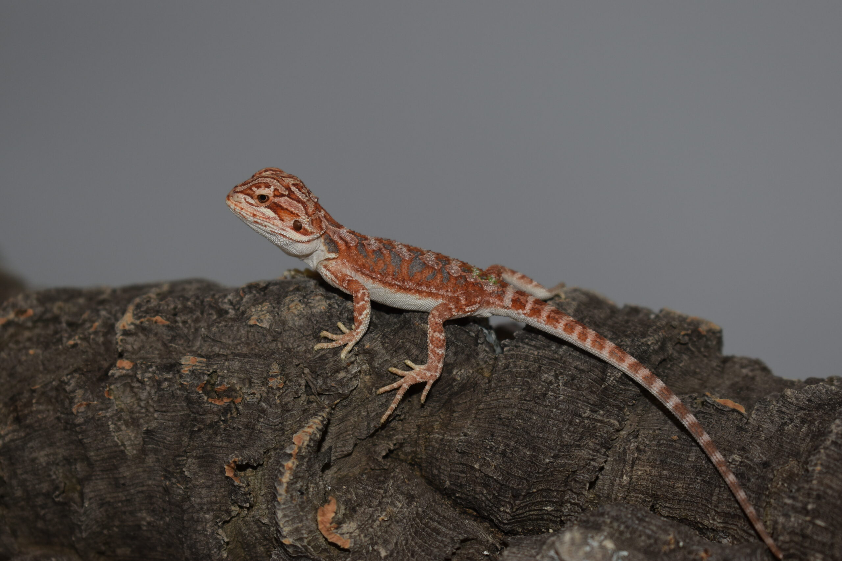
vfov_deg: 16.6
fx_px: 1930
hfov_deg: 24.6
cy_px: 280
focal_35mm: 82
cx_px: 421
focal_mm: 55
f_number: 5.6
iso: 200
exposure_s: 1/30
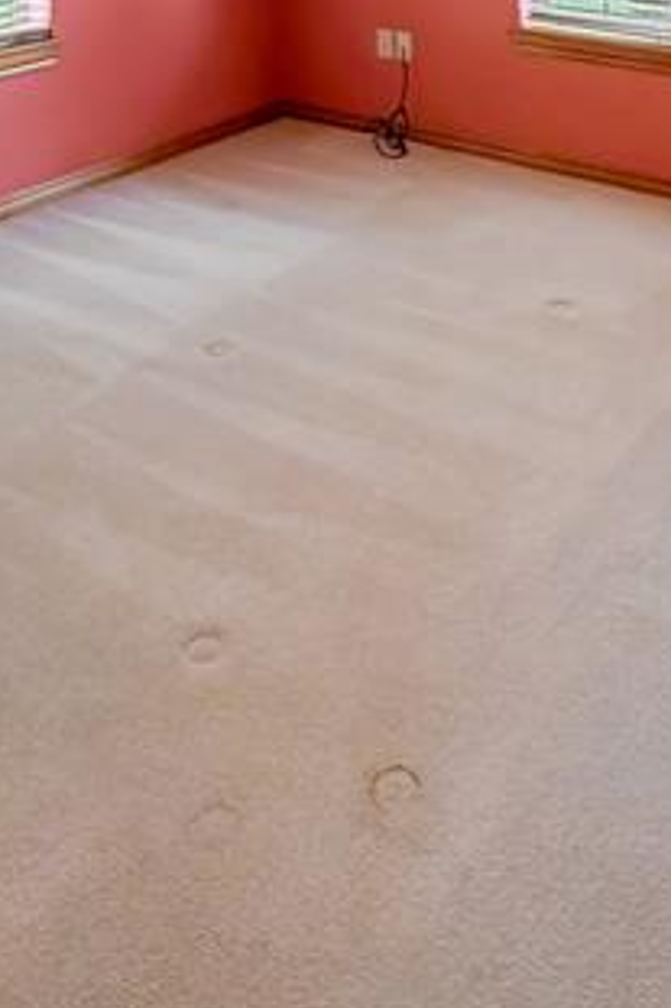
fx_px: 1008
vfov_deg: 46.3
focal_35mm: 36
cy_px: 45
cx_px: 454
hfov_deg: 36.4
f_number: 2.2
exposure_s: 1/60
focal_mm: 2.22
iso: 250
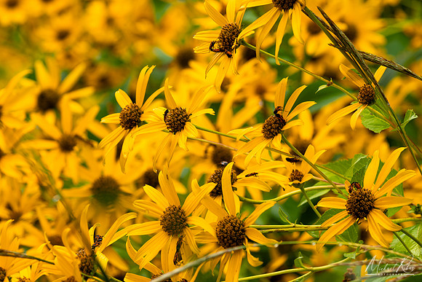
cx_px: 211
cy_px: 141
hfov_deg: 7.4
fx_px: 3254
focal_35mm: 278
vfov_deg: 5.0
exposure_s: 1/50
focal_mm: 185
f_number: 8
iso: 100
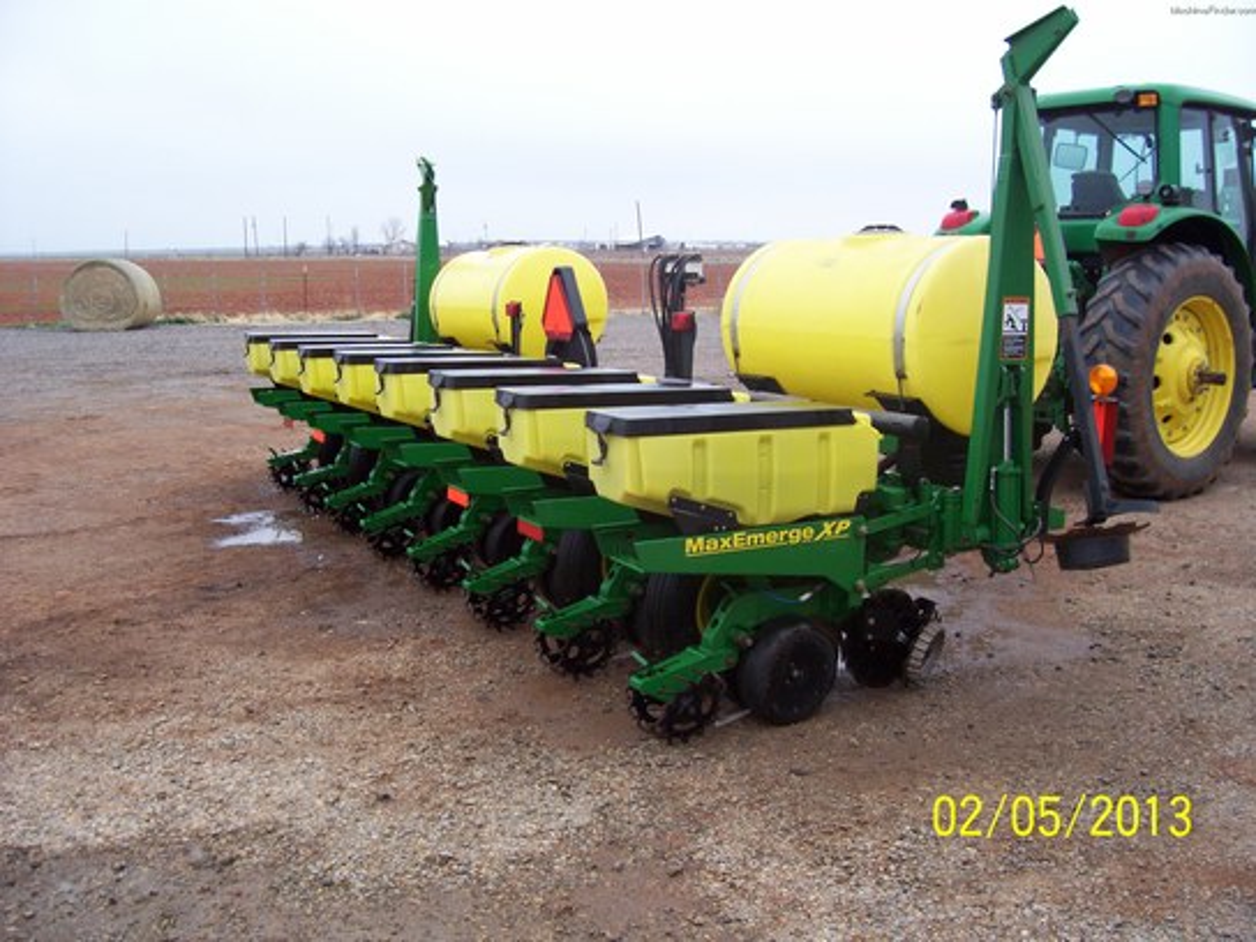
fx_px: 1234
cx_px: 628
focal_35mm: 34
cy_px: 471
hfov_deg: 54.0
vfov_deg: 41.8
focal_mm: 5.6
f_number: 2.7
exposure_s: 1/575
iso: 80
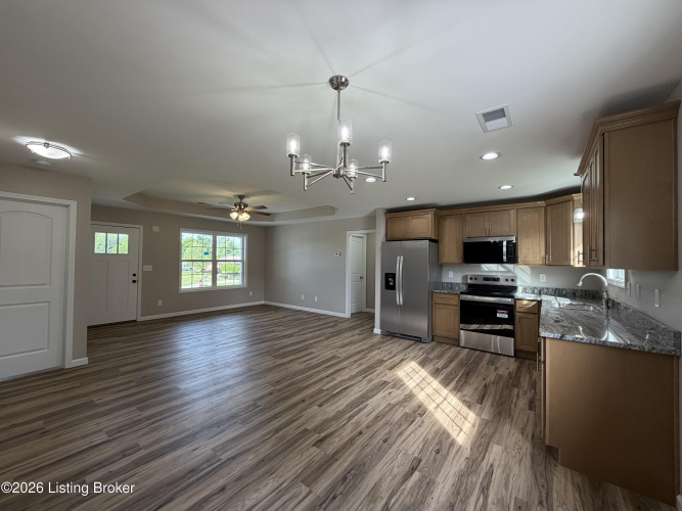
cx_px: 341
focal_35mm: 14
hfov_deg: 102.1
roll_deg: -0.5
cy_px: 256
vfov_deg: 85.7
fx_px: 276
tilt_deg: +0.7
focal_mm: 2.22
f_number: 2.2
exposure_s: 1/120
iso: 125
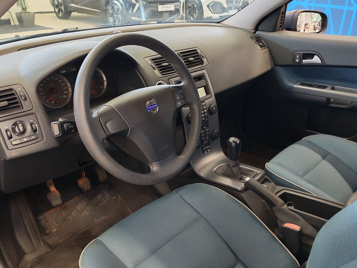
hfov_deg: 55.4
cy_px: 134
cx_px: 178
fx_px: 340
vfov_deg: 42.9
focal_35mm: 33
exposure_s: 1/100
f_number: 1.9
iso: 1000
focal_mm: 6.12
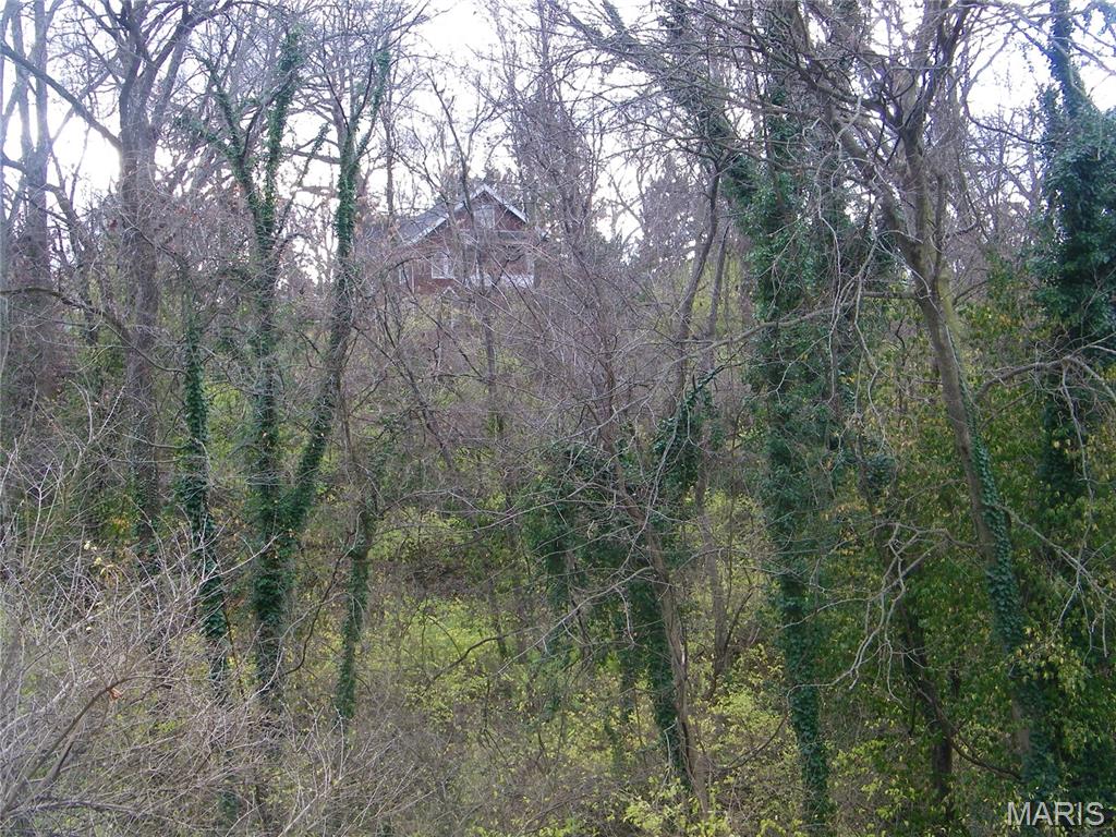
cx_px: 558
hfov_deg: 39.7
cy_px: 418
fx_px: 1547
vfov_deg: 30.3
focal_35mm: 48
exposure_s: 1/40
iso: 80
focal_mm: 8.6
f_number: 3.9
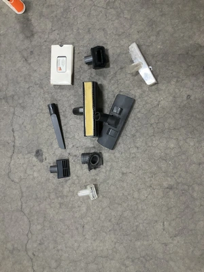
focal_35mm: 29
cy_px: 136
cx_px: 102
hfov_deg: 48.2
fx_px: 228
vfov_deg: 61.7
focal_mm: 3
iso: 250
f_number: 1.8
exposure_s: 1/40
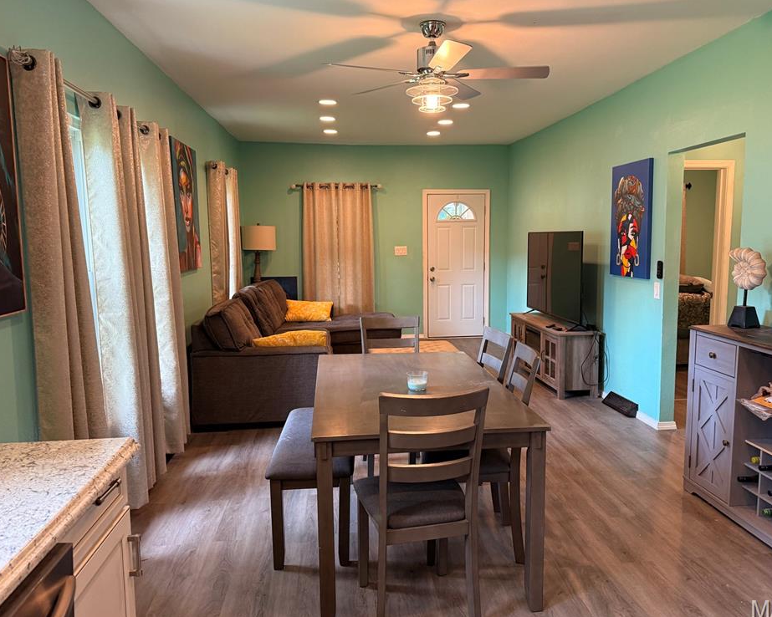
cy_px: 306
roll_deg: +0.4
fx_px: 594
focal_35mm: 26
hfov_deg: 66.0
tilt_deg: -7.1
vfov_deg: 54.9
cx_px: 406
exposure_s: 1/60
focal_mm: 6.76
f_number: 1.78
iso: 250
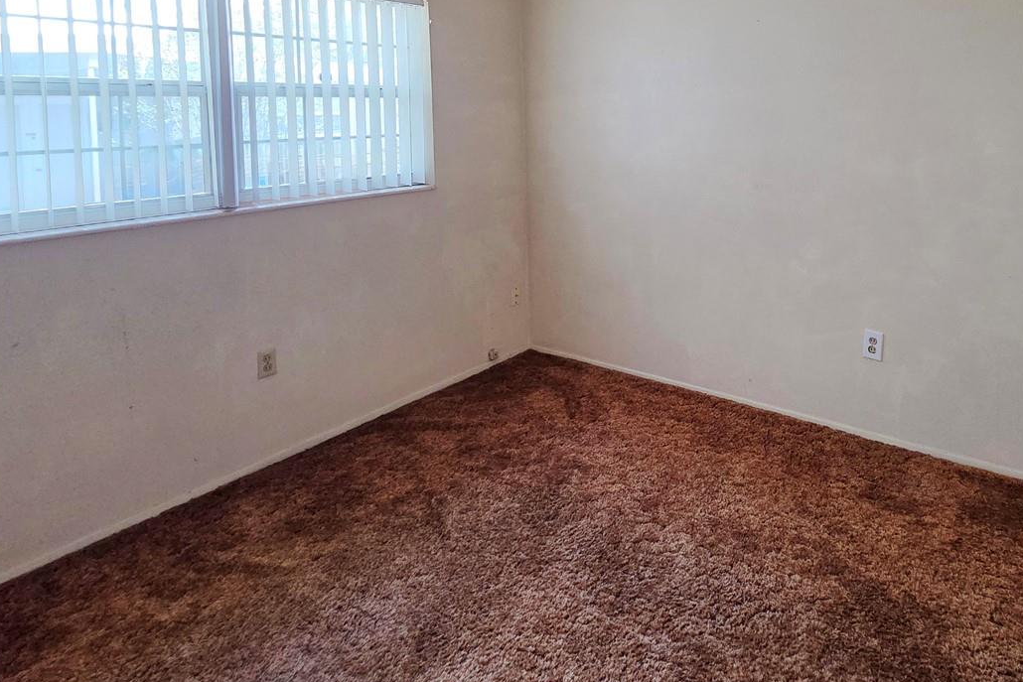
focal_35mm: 21
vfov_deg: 55.7
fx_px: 597
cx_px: 669
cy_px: 145
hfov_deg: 78.9
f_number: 2.2
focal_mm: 2.2
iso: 200
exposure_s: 1/60
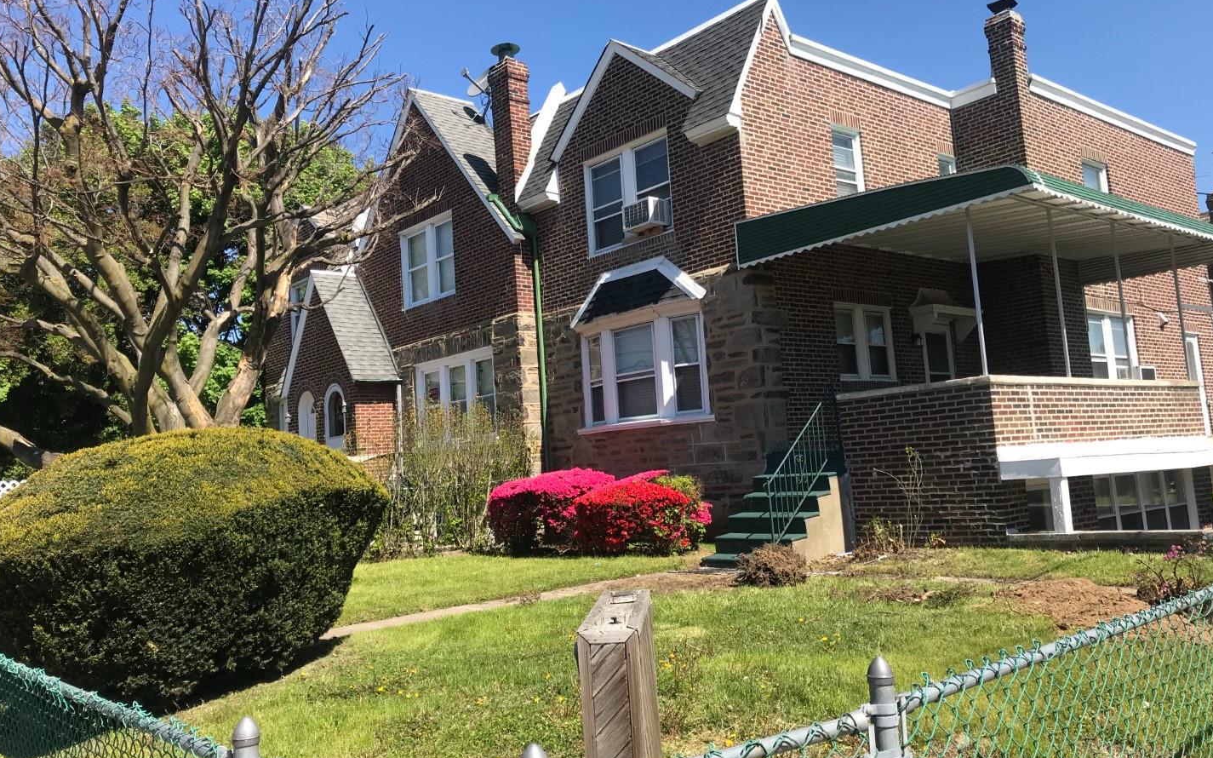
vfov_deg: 41.8
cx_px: 605
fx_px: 992
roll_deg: +4.8
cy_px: 382
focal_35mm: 30
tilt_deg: +4.1
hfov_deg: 62.9
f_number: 1.8
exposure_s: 1/1312
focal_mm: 3.99
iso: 20
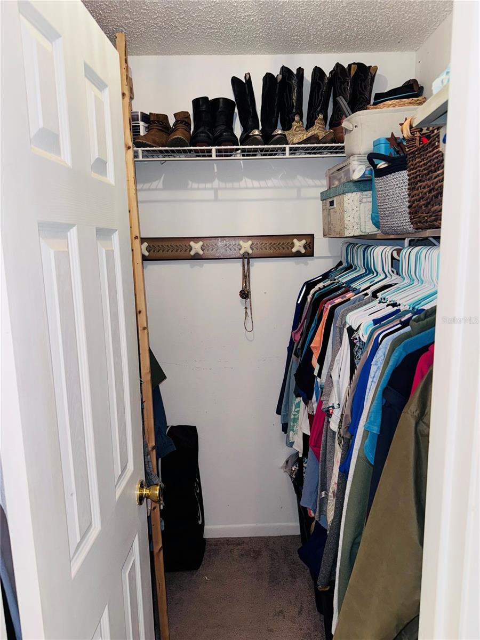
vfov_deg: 71.6
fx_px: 444
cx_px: 240
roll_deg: +0.9
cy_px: 320
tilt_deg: -10.4
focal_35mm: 24
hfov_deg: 56.8
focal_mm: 6.76
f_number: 1.78
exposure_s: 1/24
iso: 80
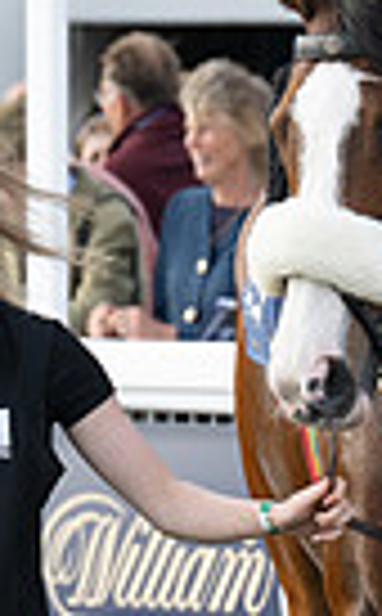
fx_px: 9344
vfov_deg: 3.8
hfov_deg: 2.3
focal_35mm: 558
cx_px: 458
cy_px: 620
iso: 400
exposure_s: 1/800
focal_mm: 86
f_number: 4
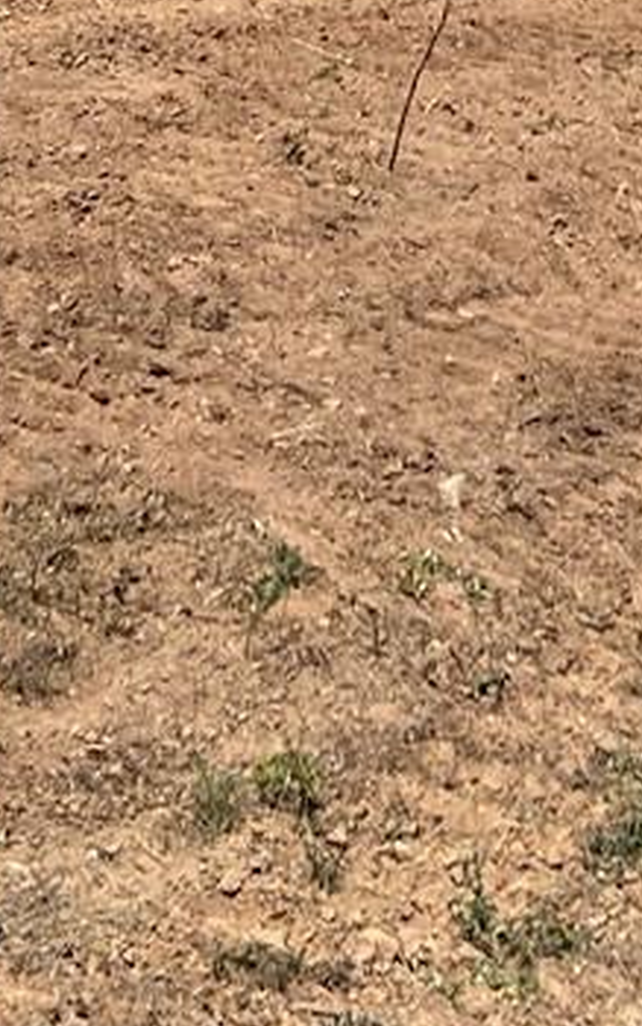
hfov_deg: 10.3
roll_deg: -0.7
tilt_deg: -10.0
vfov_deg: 14.9
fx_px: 3524
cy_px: -677
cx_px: 616
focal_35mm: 126
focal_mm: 5.7
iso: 50
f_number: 1.5
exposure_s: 1/4444
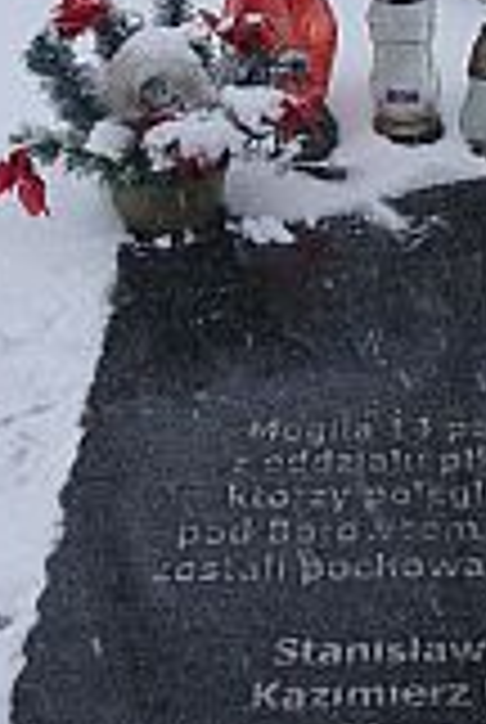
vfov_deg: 18.6
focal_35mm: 107
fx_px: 2157
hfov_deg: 12.7
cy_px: 0
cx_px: 466
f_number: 4
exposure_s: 1/250
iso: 125
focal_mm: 9.87
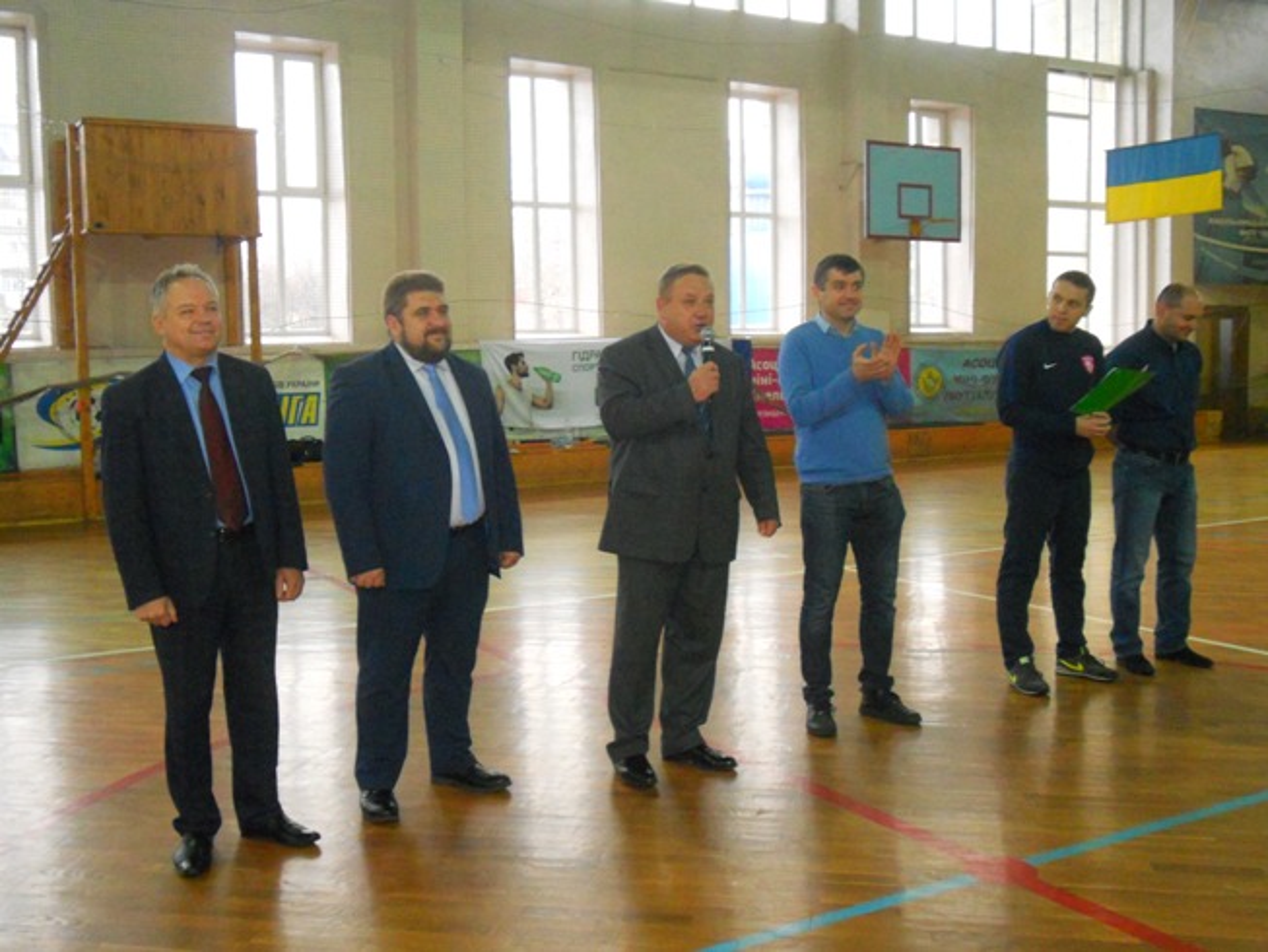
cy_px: 476
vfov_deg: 37.7
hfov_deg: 49.0
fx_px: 1392
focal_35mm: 38
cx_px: 634
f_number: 3.9
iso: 640
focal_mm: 6.9
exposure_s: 1/30
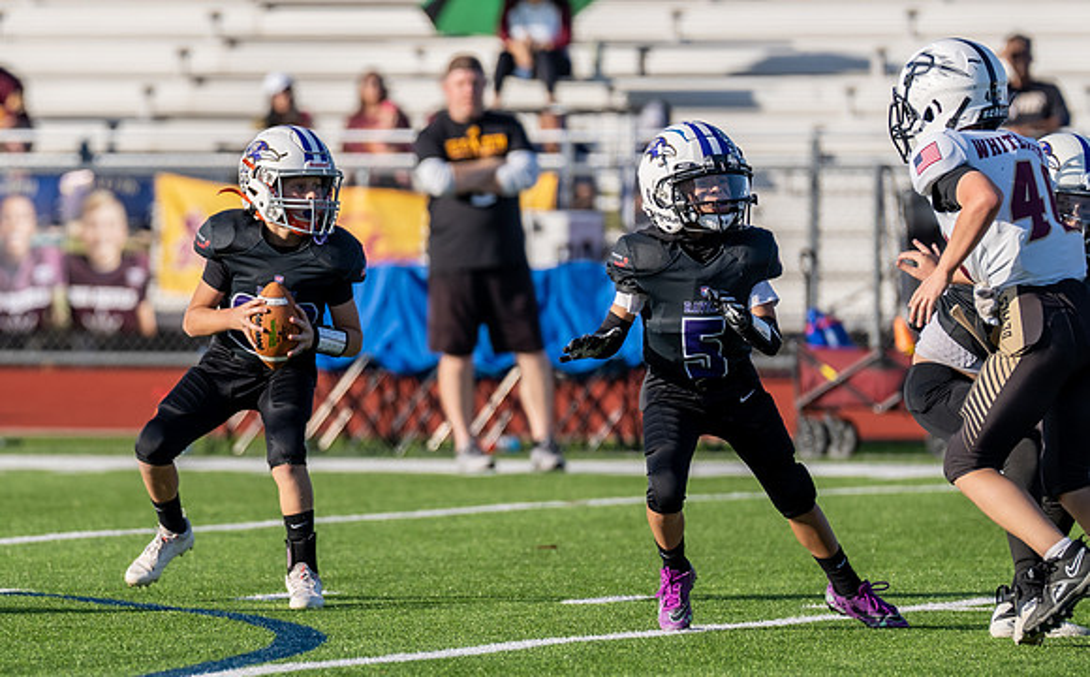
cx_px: 248
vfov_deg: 3.2
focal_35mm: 413
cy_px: 386
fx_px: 12231
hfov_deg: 5.1
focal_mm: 200
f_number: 2.8
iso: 100
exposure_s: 1/1600
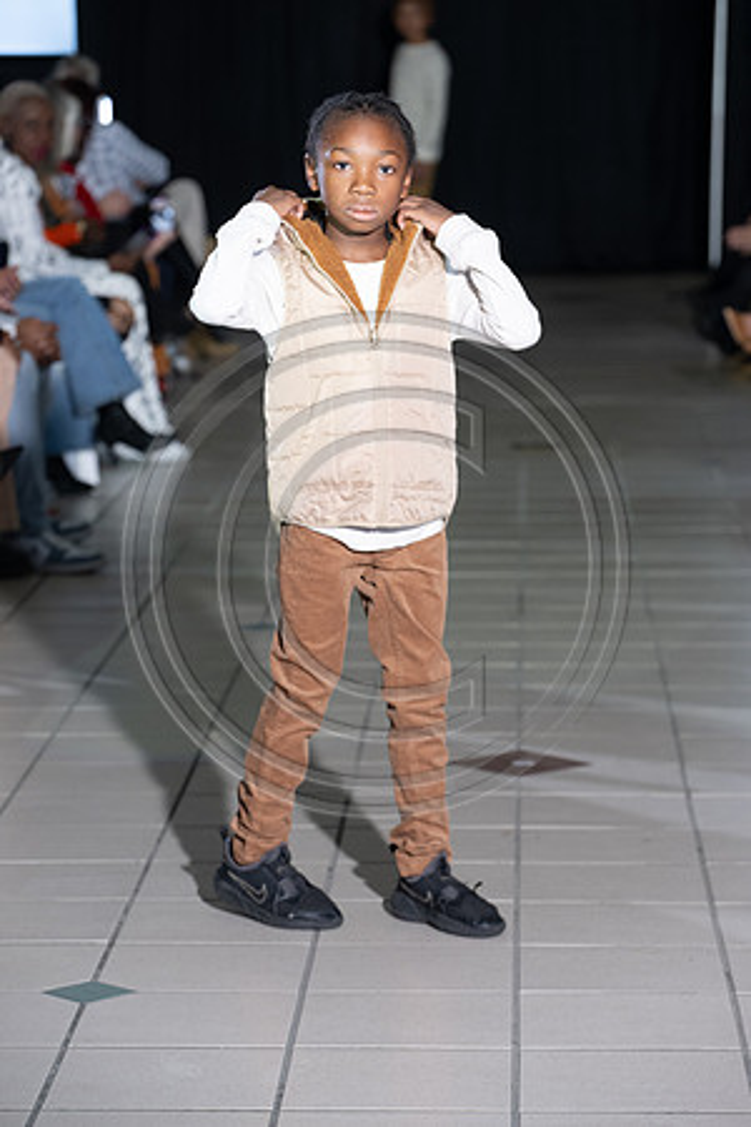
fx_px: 3911
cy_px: 564
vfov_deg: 16.4
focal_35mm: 125
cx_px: 376
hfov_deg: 11.0
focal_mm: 125
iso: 1250
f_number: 5
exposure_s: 1/160
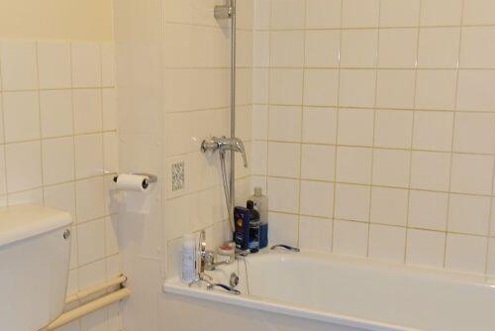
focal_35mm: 49
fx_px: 674
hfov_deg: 40.2
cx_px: 214
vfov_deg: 27.5
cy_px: 210
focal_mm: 8.8
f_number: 2.5
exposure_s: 1/30
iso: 125
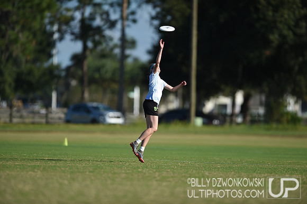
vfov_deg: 3.4
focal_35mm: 400
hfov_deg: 5.2
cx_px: 154
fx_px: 3409
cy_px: 102
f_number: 2.8
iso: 100
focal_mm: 400
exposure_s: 1/2500
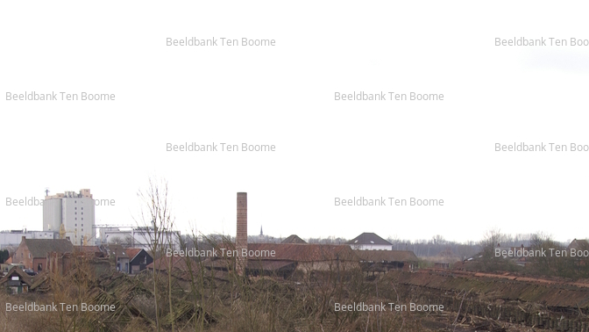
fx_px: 1046
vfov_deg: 17.0
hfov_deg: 31.4
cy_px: 424
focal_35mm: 67
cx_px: 295
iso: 100
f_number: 8
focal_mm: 28
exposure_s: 1/90
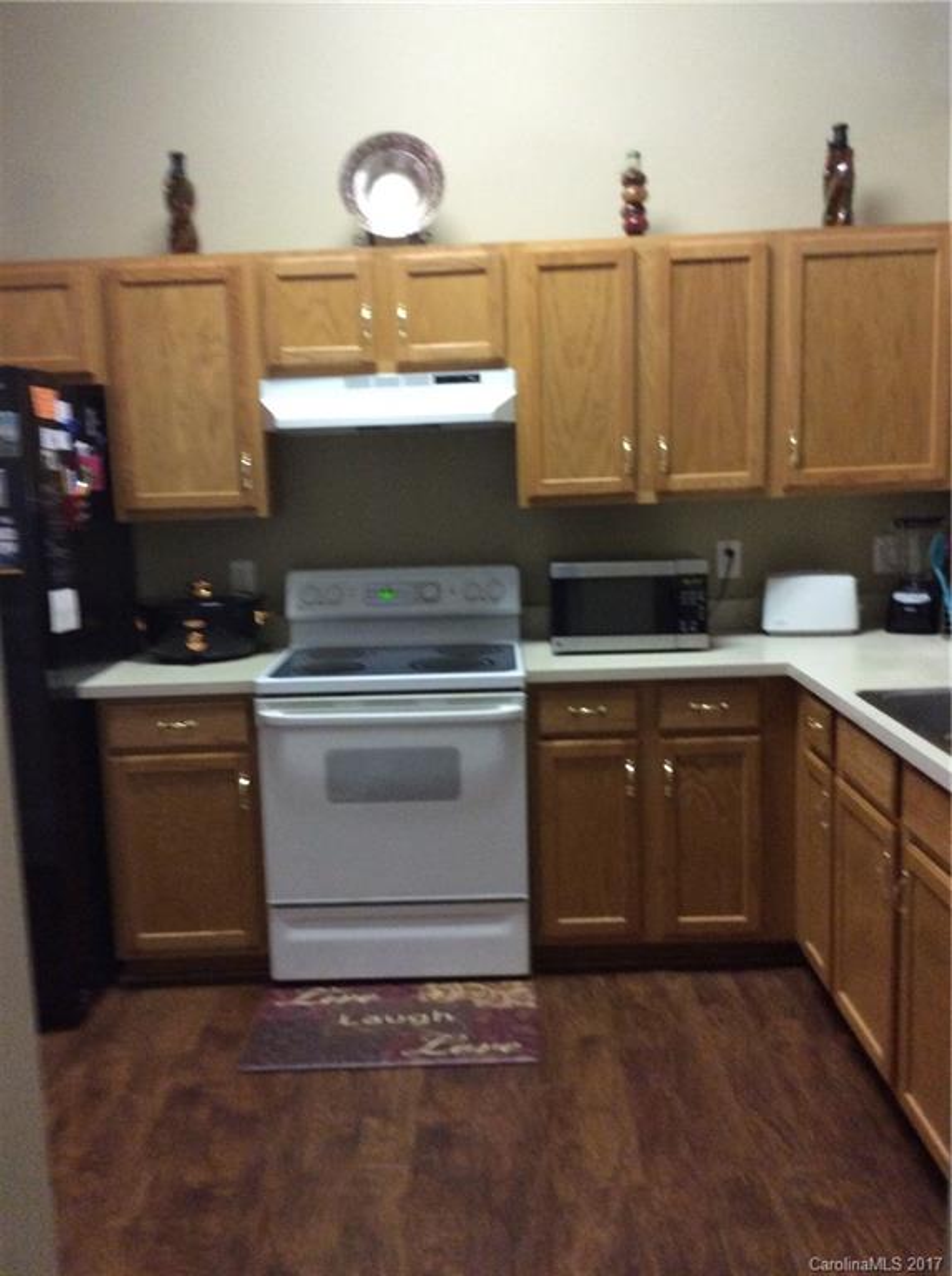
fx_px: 1177
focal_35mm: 32
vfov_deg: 56.9
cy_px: 638
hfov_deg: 44.0
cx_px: 476
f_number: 2.4
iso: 200
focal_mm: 3.3
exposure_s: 1/24
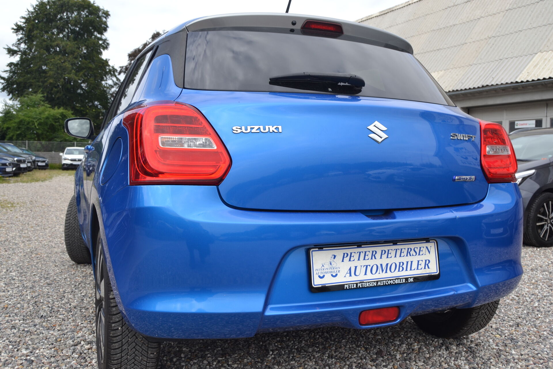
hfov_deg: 57.2
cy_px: 184
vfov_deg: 40.0
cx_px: 276
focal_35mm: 33
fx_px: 507
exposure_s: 1/200
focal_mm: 22
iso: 100
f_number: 7.1
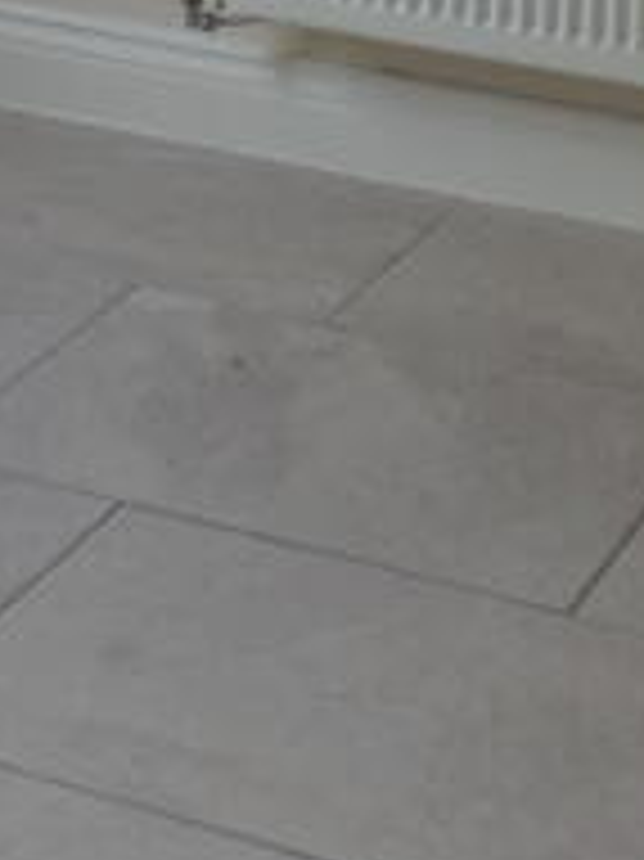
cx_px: 131
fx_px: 3203
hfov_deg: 11.4
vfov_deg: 14.5
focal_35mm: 129
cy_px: -333
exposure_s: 1/40
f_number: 3
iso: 80
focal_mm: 4.3
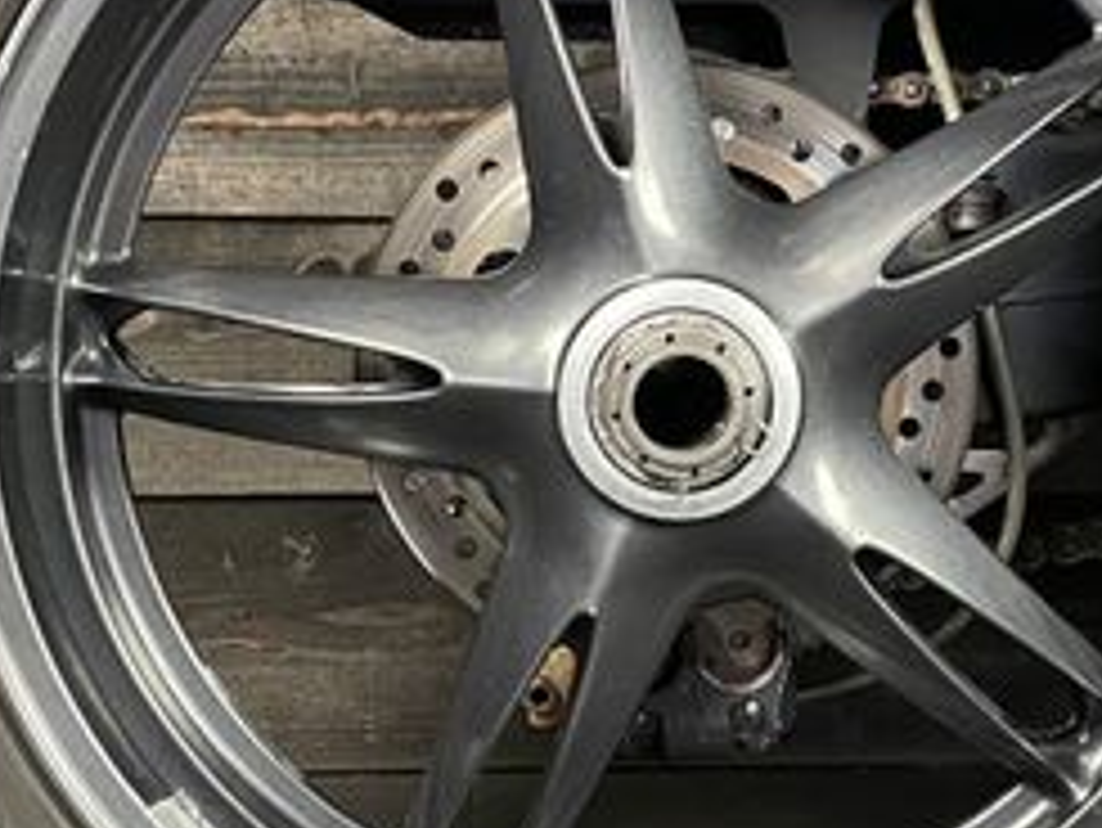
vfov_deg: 21.6
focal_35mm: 68
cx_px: 652
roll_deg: -0.5
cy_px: 382
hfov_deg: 28.5
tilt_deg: -4.5
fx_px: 2166
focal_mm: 4.2
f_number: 1.6
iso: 640
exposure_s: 1/25
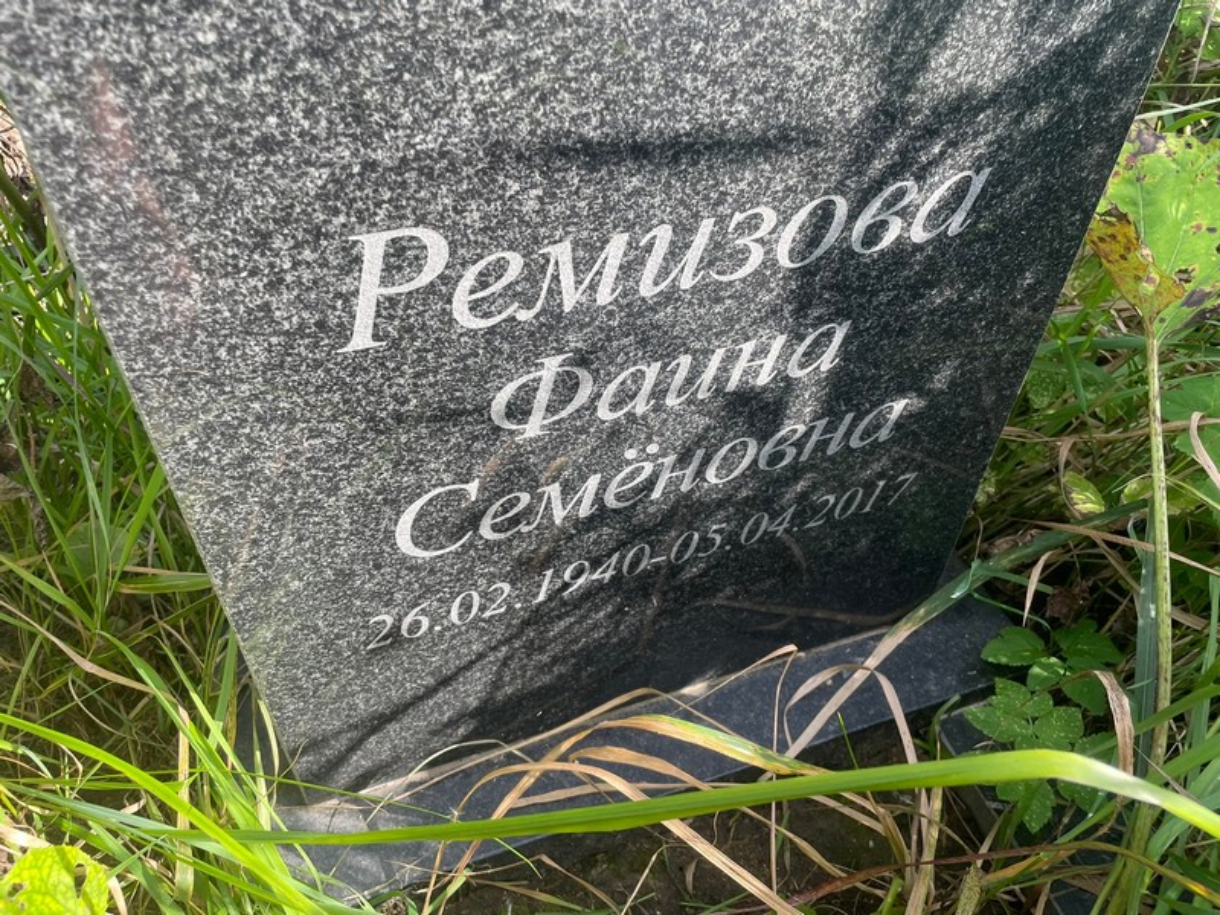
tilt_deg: -43.7
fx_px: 916
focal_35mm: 26
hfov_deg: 67.3
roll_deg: -2.5
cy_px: 458
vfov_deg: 53.1
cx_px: 610
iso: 32
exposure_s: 1/367
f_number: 1.6
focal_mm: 4.2
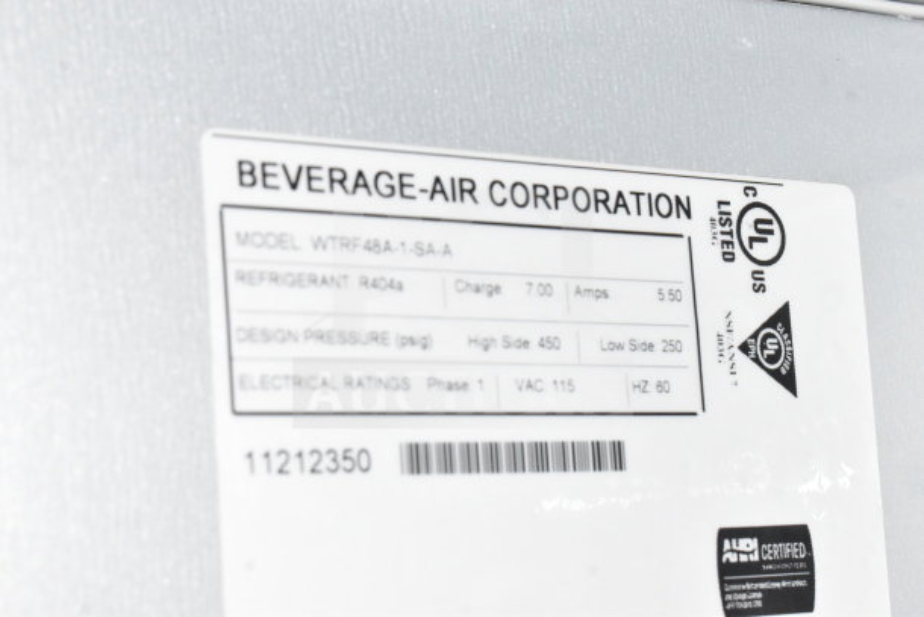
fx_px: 2118
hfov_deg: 24.6
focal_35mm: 82
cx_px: 462
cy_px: 308
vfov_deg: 16.6
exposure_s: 1/100
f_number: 11
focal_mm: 55
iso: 9000
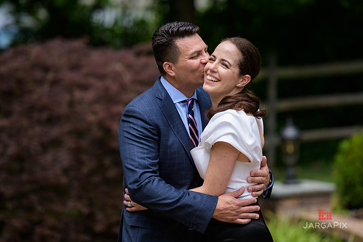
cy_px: 117
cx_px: 187
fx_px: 1769
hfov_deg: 11.7
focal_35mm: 175
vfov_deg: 7.8
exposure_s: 1/1600
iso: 200
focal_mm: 170
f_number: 3.2
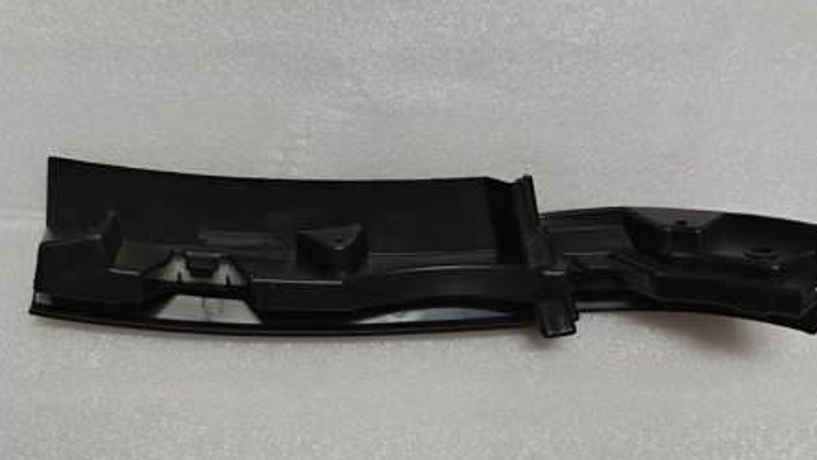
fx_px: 889
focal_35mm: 41
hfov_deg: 49.4
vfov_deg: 29.0
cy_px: 249
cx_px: 401
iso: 250
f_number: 1.59
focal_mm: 4.94
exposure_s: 1/50
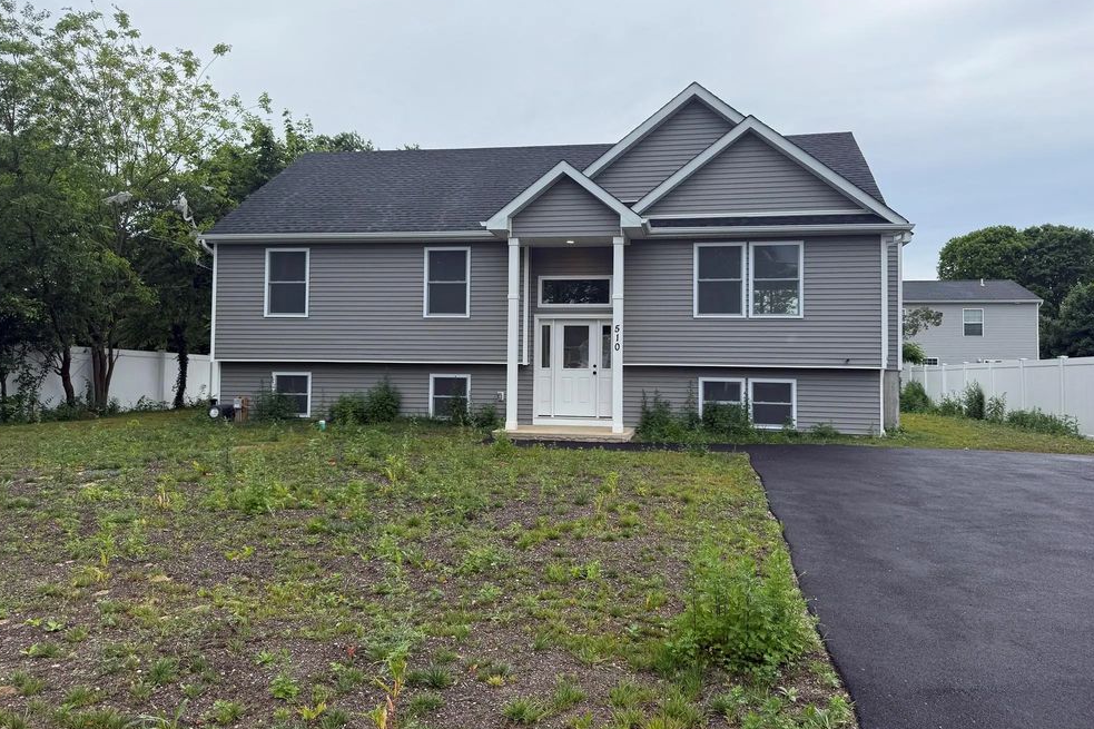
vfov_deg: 49.5
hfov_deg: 69.4
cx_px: 553
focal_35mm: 26
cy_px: 328
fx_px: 790
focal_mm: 6.76
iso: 80
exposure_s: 1/1410
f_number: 1.78
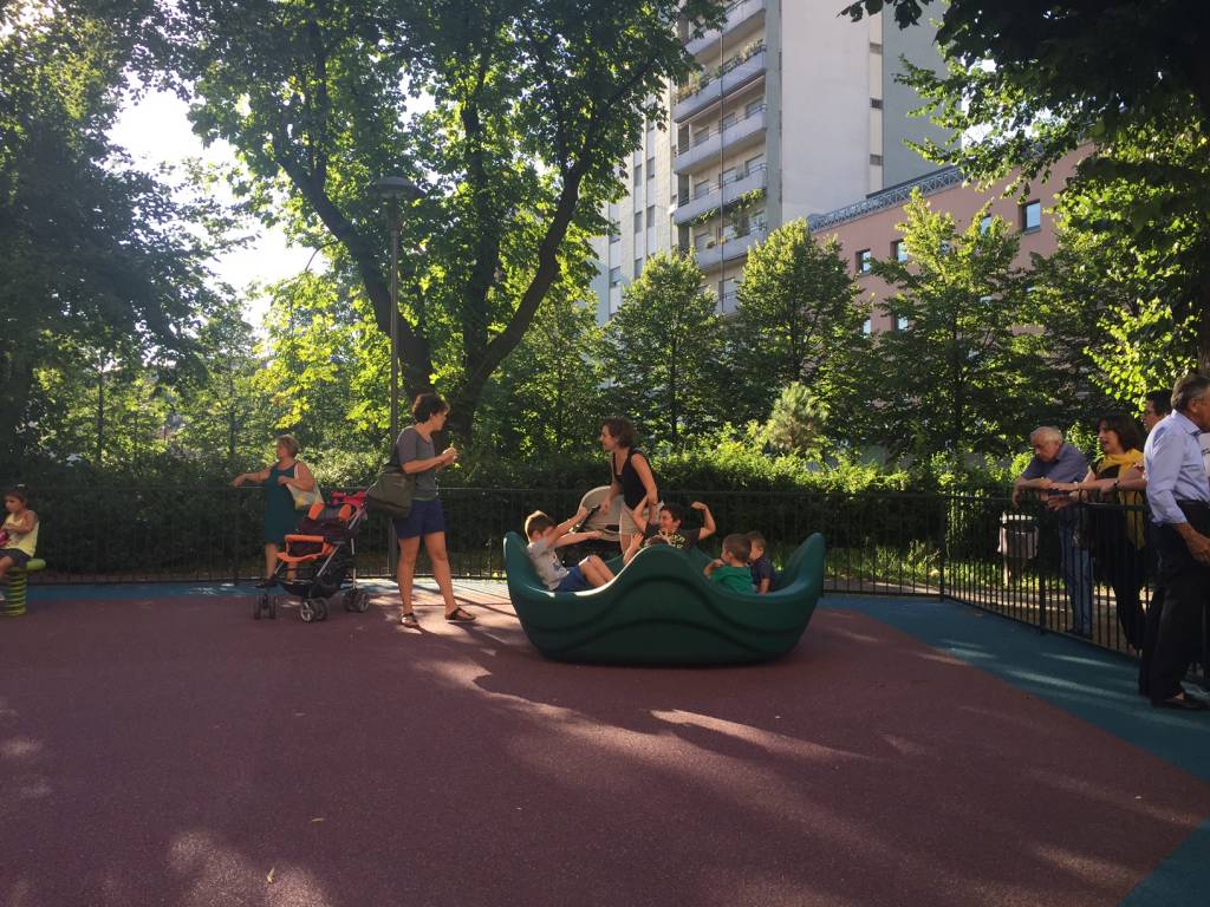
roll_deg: -1.0
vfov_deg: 48.2
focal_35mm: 29
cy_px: 454
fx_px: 1014
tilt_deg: -0.4
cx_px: 605
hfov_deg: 61.7
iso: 32
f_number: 2.2
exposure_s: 1/341
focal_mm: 4.15
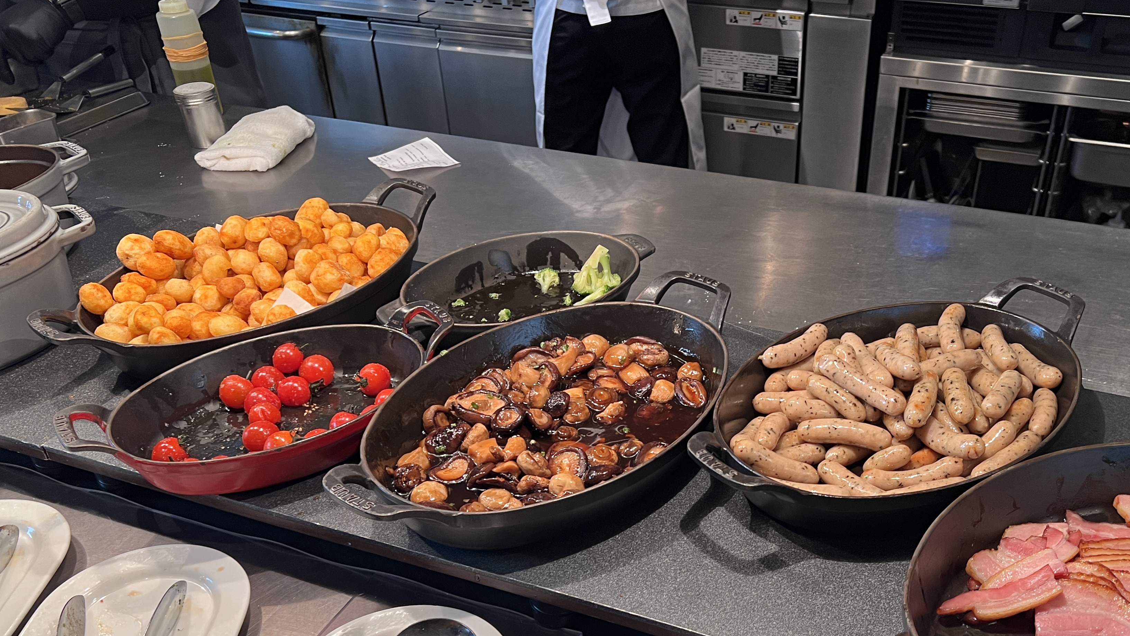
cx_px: 676
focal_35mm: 35
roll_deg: +1.5
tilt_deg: -37.3
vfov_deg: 33.1
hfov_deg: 56.2
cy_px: 472
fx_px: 1049
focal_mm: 5.7
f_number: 1.5
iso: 80
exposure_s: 1/50
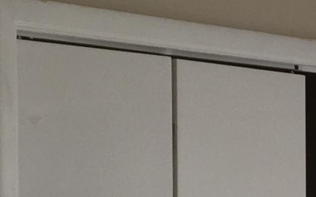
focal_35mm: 179
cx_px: 322
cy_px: 248
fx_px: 1542
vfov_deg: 7.3
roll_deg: +0.3
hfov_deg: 11.6
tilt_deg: -0.5
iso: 40
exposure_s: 1/120
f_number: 2.2
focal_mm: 4.15
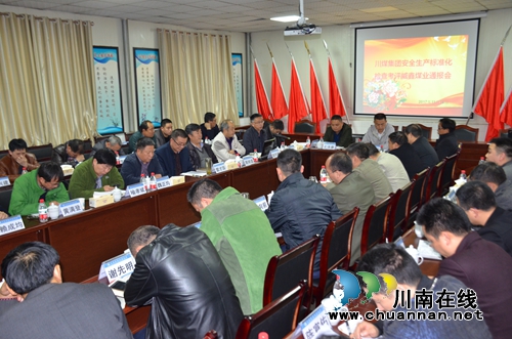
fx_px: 468
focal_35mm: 33
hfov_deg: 57.3
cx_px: 256
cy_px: 170
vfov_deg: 39.8
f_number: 3.5
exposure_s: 1/60
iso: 800
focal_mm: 22
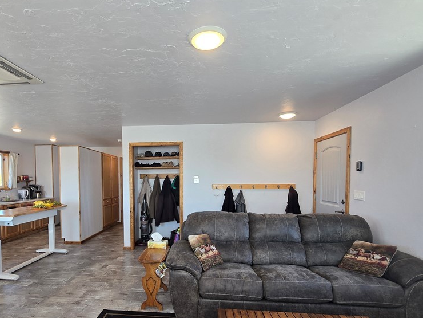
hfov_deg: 87.0
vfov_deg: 71.1
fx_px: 220
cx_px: 177
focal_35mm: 18
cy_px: 185
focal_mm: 2.2
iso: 64
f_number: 2.2
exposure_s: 1/60
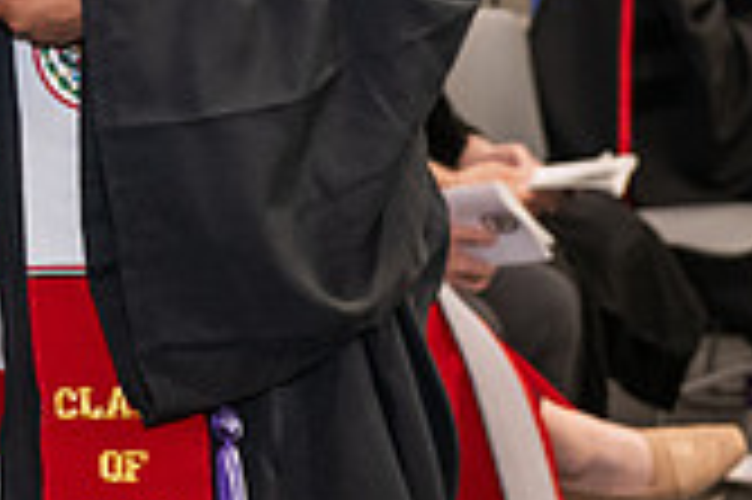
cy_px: -227
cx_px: -383
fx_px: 5071
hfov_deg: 8.3
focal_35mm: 243
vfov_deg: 5.6
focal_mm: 70
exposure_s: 1/125
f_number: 5
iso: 2500
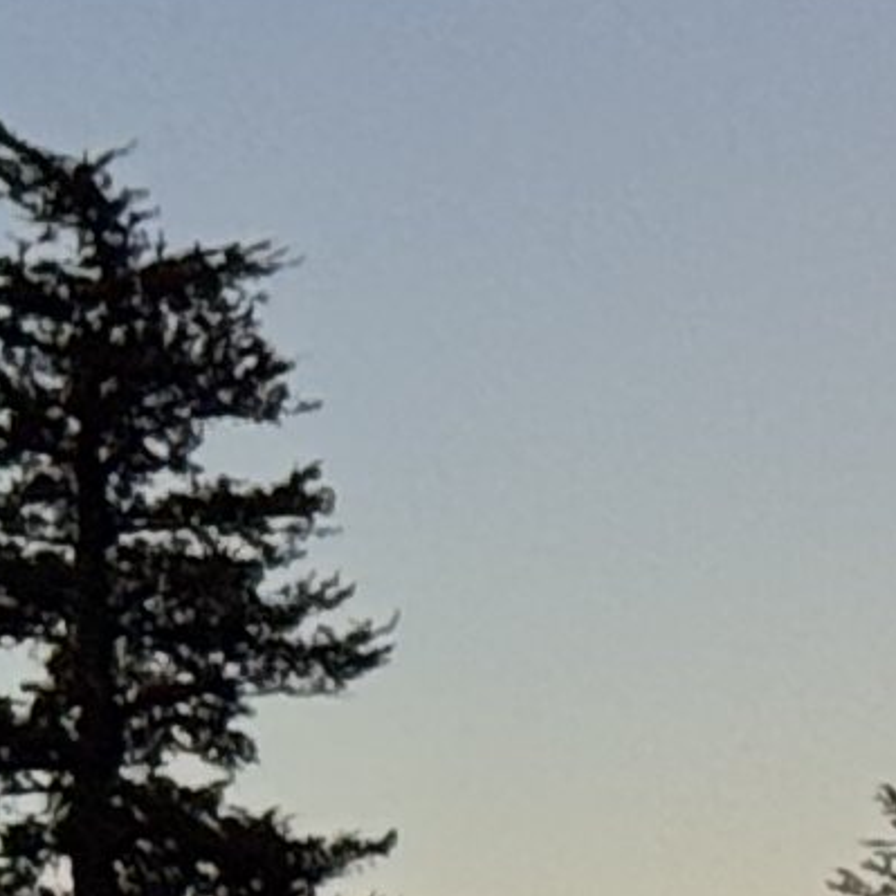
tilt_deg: +3.8
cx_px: 4177
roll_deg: +1.2
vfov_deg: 4.1
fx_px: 12563
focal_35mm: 429
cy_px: 633
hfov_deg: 3.8
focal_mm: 6.76
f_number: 1.78
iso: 100
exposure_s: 1/69
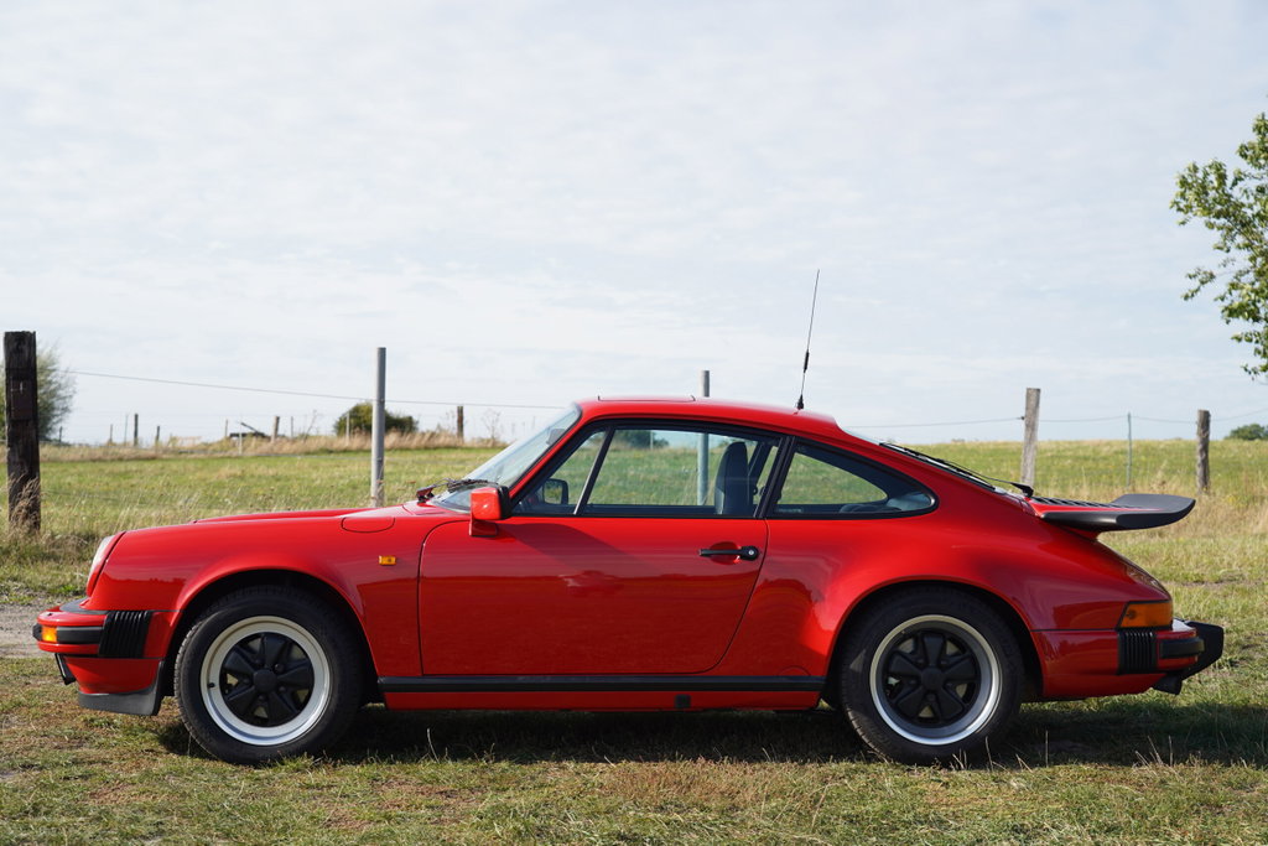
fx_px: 1902
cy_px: 423
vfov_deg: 25.1
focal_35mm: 54
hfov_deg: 36.9
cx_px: 634
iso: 100
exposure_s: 1/500
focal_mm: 54
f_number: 4.5
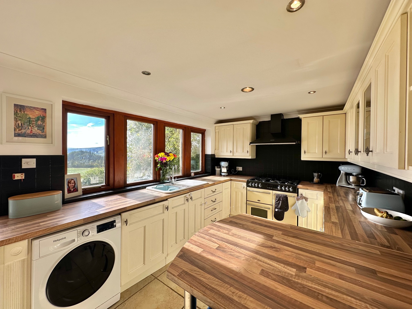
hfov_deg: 102.1
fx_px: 167
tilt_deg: -0.6
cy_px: 154
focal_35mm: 14
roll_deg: -0.1
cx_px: 206
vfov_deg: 85.7
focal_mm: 2.22
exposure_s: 1/337
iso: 40
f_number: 2.2
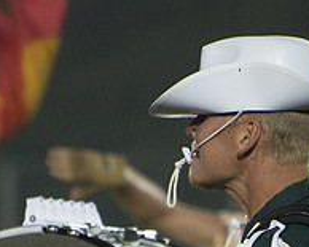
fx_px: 11883
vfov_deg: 1.2
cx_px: 297
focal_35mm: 1300
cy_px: 286
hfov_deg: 1.5
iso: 4000
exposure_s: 1/160
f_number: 5.6
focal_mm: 300
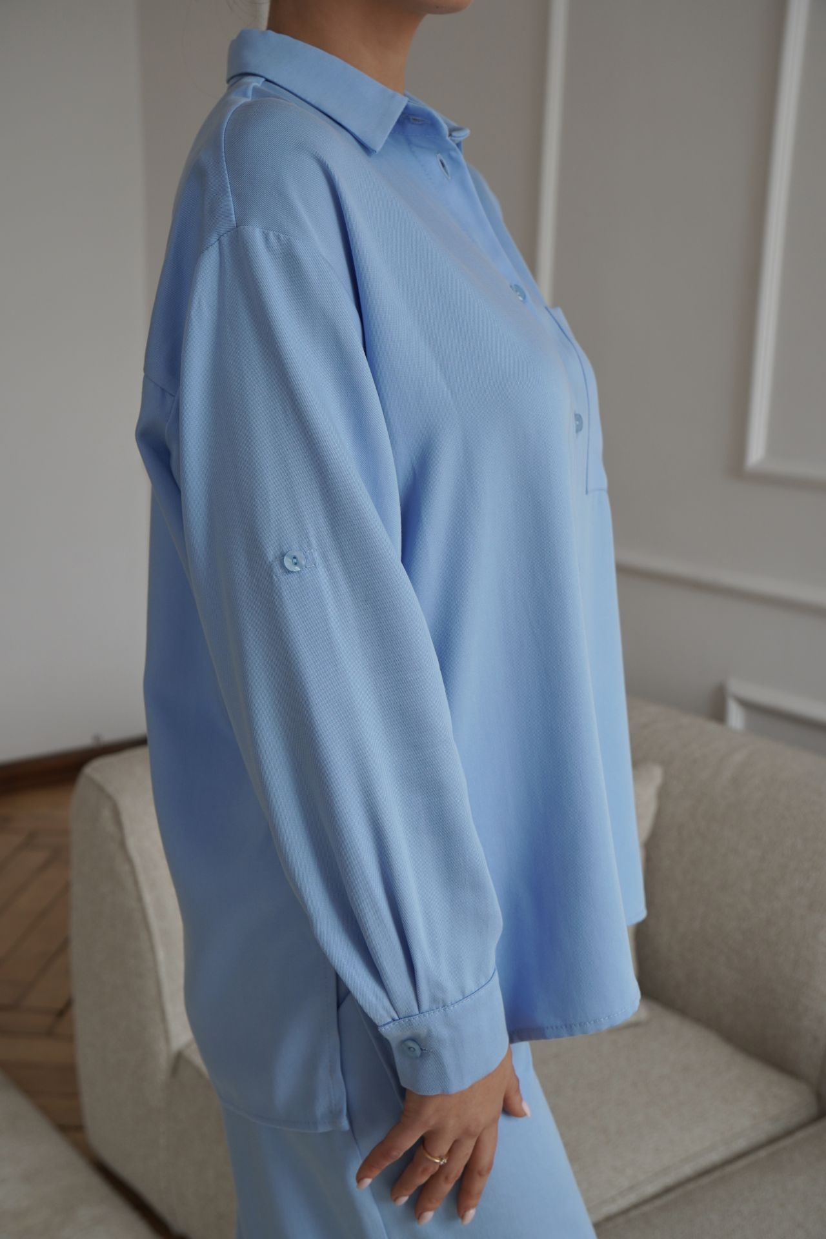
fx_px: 1445
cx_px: 413
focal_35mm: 42
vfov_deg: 46.4
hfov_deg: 31.9
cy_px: 620
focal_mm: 28
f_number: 4
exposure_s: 1/160
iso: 125
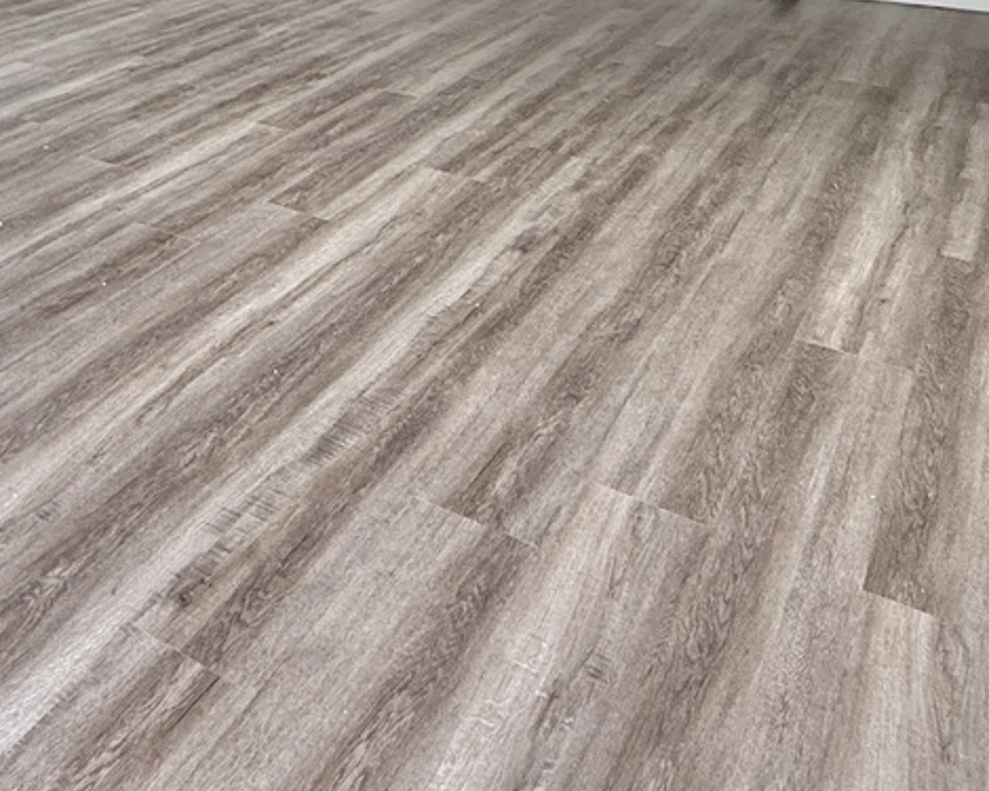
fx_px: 1229
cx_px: 101
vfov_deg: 28.7
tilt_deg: -1.5
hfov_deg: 40.5
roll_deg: +1.1
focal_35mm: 42
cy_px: -255
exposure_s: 1/120
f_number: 2.2
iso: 125
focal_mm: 2.22
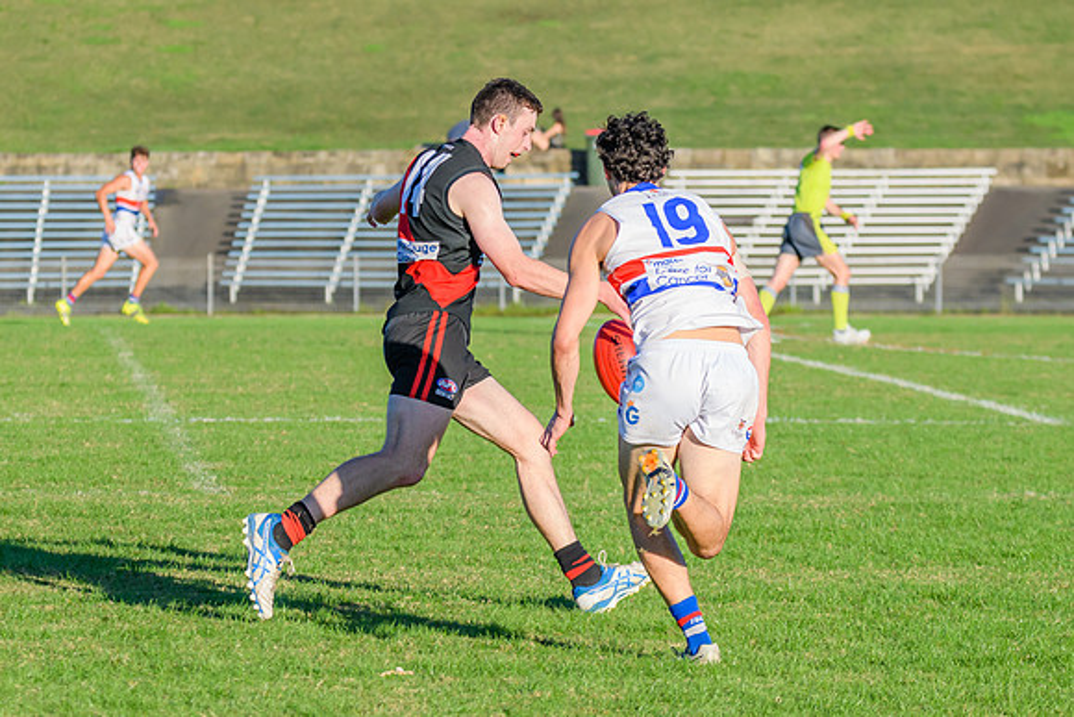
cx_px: 573
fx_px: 7485
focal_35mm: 251
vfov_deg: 5.5
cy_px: 243
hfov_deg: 8.2
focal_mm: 150
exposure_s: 1/2000
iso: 800
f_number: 7.1
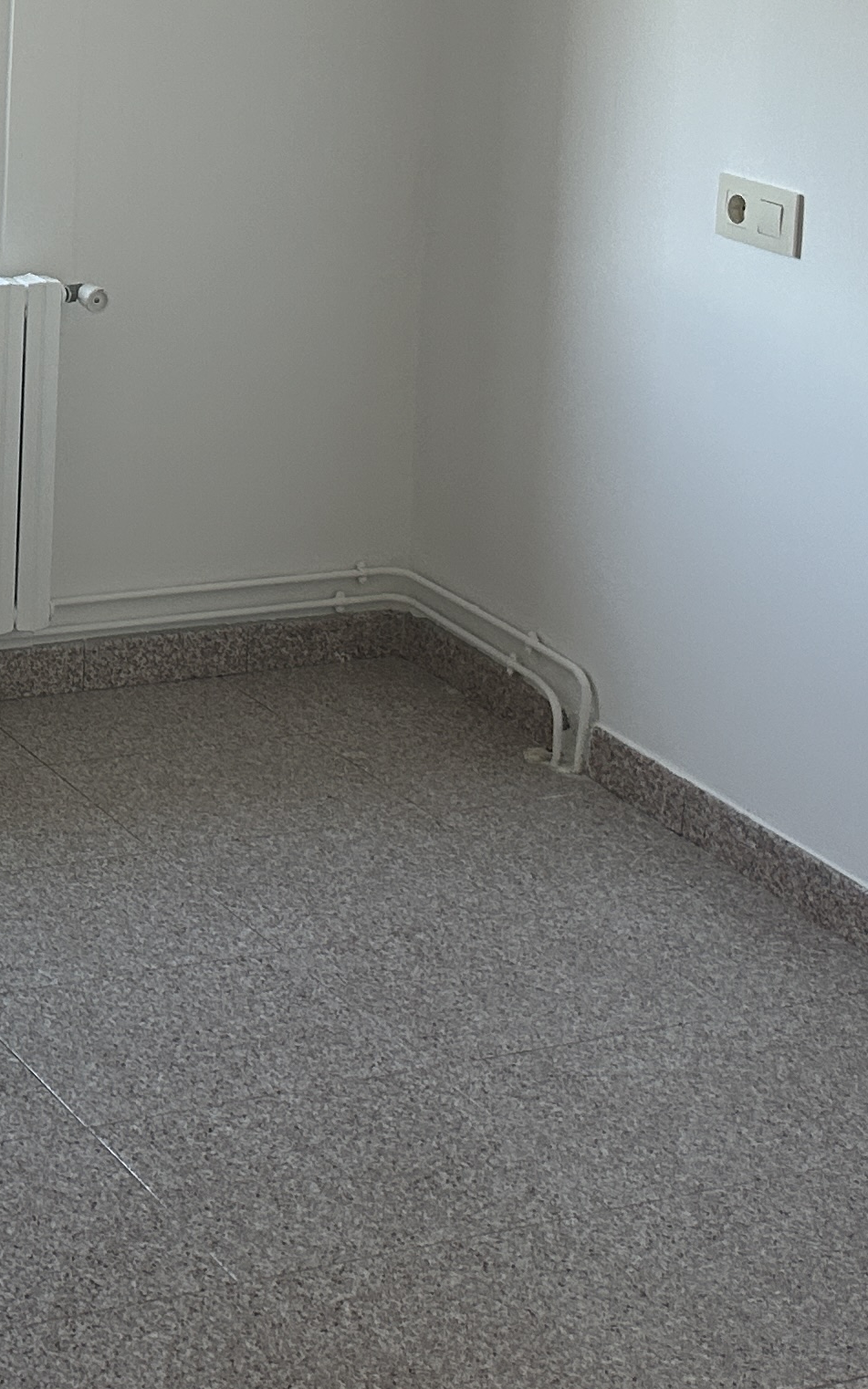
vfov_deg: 27.1
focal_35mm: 73
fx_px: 2764
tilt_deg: -7.2
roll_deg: -1.4
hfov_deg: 16.6
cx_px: -339
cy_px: 95
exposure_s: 1/121
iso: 125
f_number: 1.5
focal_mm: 5.7
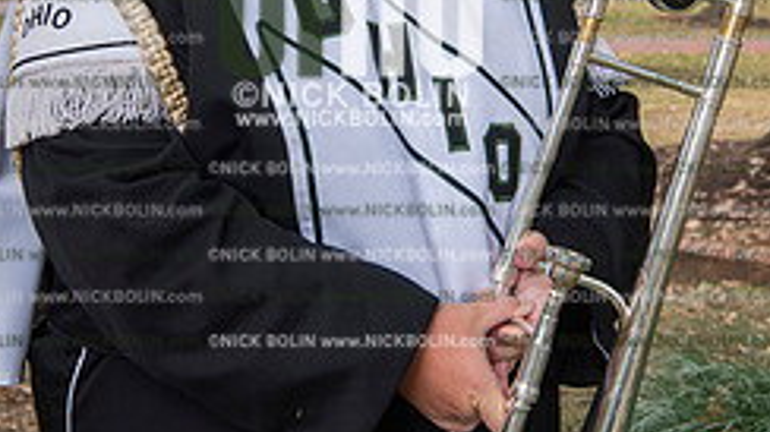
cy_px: 38
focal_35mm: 87
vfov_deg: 13.7
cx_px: 350
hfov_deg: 24.5
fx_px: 1776
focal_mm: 45
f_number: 8
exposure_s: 1/100
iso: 500
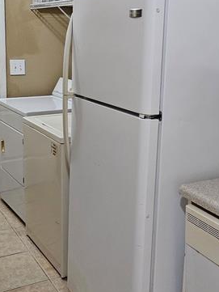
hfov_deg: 28.6
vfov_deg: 37.4
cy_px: 121
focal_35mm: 51
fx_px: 430
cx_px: 112
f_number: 1.8
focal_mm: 5
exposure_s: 1/120
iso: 800
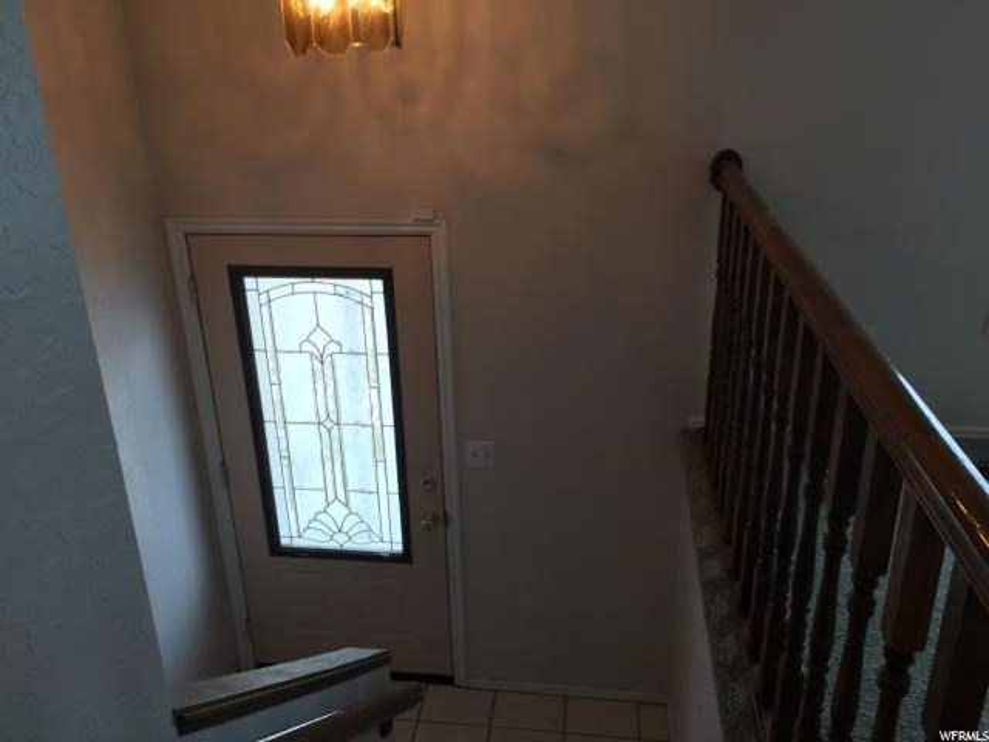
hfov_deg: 61.7
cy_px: 371
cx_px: 494
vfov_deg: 48.2
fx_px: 829
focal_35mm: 29
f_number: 2.2
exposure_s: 1/40
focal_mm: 4.15
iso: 32
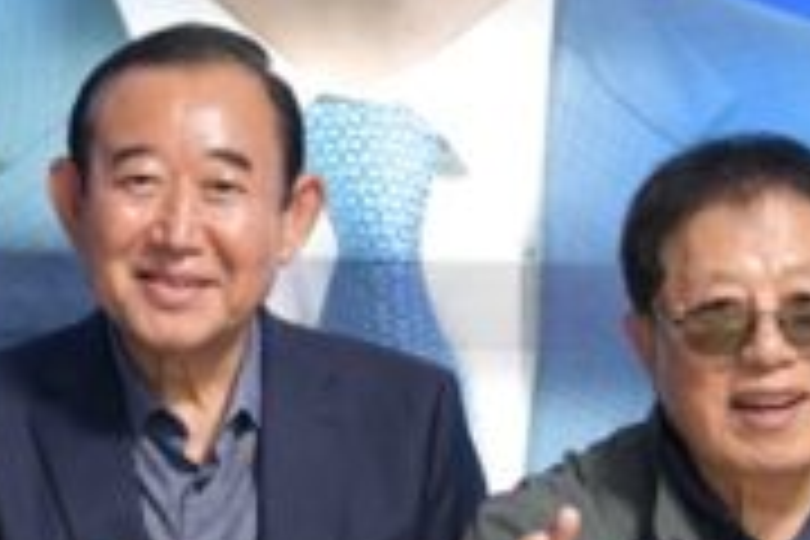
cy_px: 414
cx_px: 4
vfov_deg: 11.3
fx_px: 2722
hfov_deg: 16.6
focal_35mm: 121
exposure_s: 1/200
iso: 2500
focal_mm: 34
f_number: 2.8
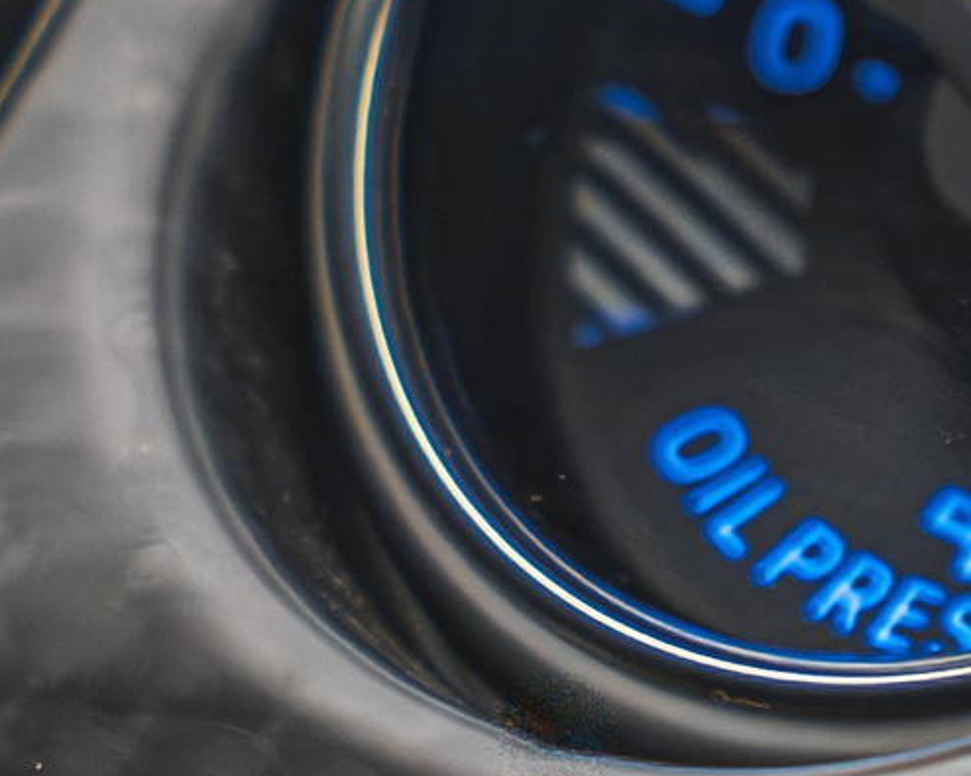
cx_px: 1993
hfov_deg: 3.8
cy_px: 29
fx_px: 14309
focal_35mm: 498
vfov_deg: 3.1
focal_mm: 42.6
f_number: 2.8
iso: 1600
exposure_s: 1/250
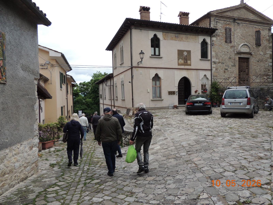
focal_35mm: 24
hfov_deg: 71.6
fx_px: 189
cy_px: 102
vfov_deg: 56.8
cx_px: 136
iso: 100
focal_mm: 4.3
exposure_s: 1/640
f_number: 3
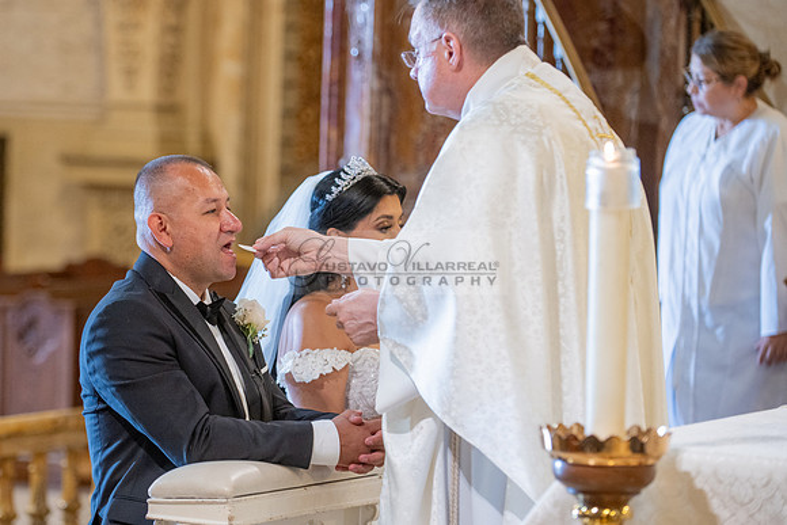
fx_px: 3580
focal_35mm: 164
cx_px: 262
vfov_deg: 8.4
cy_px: 245
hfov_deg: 12.5
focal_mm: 120
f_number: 2.8
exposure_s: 1/100
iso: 1000
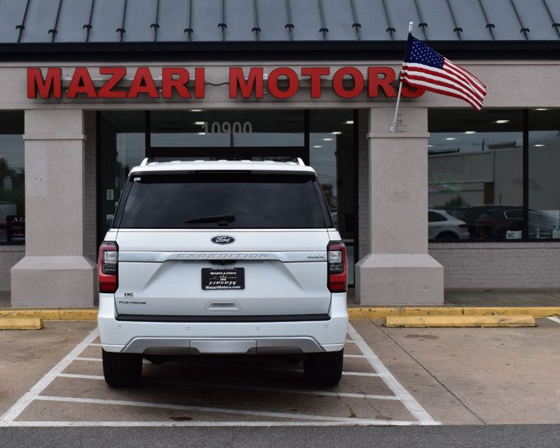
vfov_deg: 27.6
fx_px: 912
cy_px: 226
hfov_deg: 34.1
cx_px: 231
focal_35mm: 55
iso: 400
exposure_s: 1/400
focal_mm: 32
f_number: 11
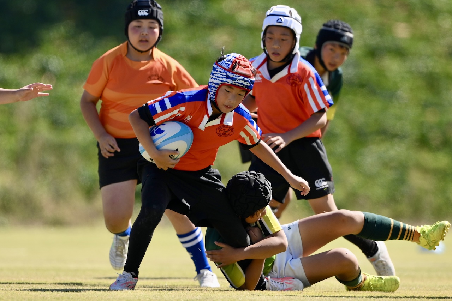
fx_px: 7532
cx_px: 226
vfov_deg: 2.3
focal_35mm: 600
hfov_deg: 3.4
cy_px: 150
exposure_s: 1/2000
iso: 200
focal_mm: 400
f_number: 3.2
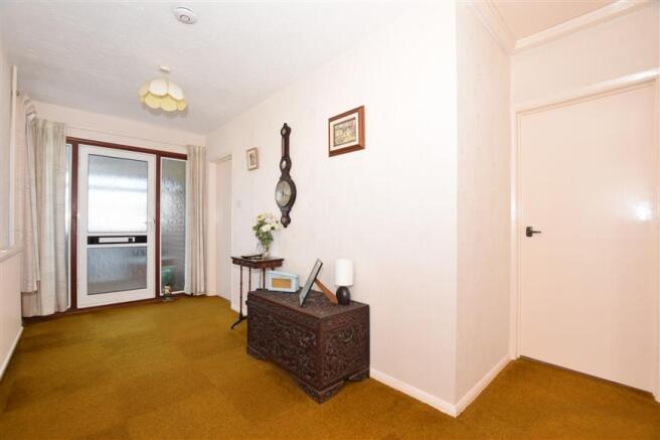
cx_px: 330
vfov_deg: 77.3
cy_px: 220
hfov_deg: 100.4
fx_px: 275
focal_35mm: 15
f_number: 5.6
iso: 400
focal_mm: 10
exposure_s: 1/125
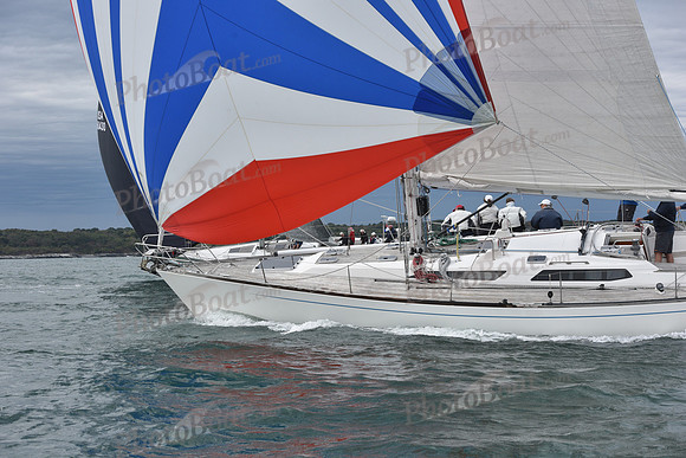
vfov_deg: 19.5
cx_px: 343
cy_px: 229
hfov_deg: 28.8
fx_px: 1334
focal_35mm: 70
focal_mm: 70
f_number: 8
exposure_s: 1/1000
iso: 320
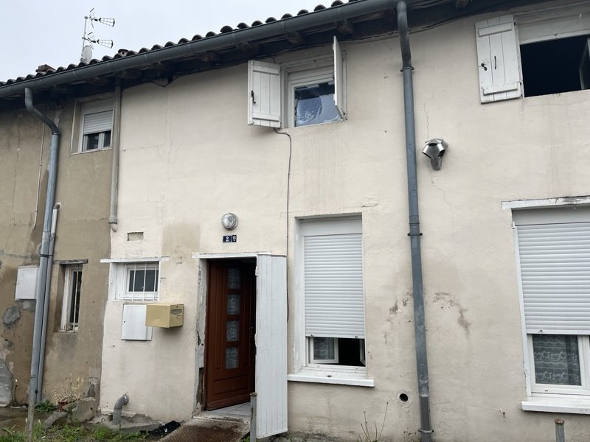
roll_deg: -2.0
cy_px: 221
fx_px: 443
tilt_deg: +7.5
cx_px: 295
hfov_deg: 67.3
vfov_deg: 53.1
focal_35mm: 26
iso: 50
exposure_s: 1/935
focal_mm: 5.1
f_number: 1.6
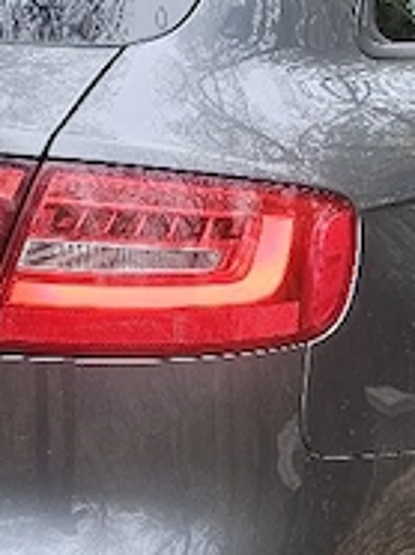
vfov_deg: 19.8
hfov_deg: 14.7
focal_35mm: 99
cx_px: 385
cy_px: 397
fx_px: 1586
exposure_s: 1/192
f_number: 1.7
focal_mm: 6.3
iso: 64
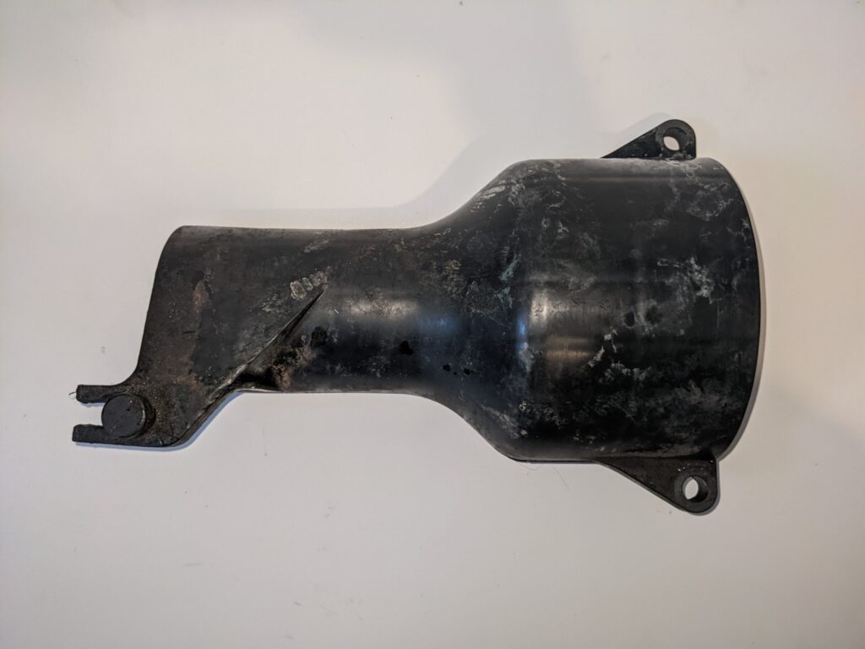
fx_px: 675
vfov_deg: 51.4
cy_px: 324
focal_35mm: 27
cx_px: 432
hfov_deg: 65.3
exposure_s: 1/60
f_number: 1.73
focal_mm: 4.38
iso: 202
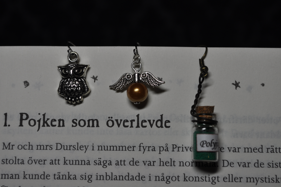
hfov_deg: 24.4
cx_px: 139
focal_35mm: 84
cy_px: 93
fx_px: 651
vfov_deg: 16.3
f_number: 8
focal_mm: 55
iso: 250
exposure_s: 1/60
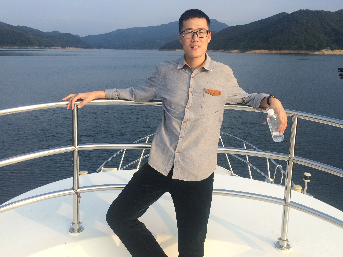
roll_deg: -1.9
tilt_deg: -9.9
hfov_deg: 52.6
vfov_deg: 40.6
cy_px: 114
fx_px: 347
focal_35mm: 35
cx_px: 177
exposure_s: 1/1001
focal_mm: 4.15
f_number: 2.2
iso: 32
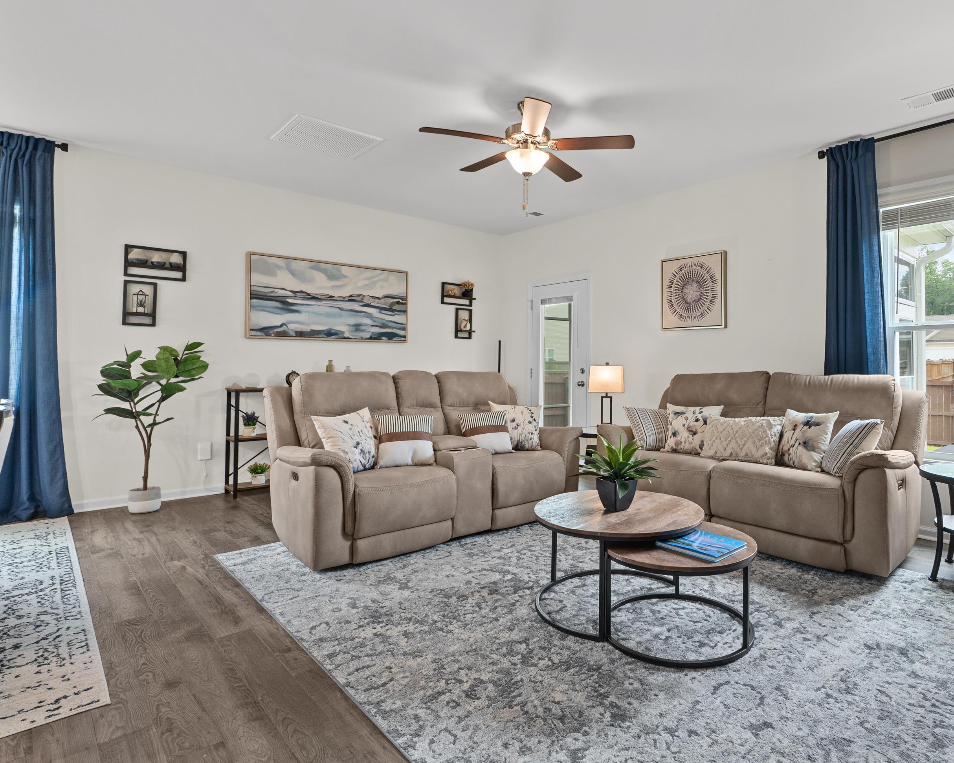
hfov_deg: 80.1
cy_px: 372
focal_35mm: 20
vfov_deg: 69.2
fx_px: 553
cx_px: 594
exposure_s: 1/6
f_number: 6.3
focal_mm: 11
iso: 320
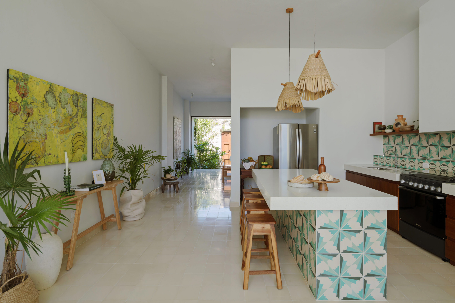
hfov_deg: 93.3
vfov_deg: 70.4
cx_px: 228
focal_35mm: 17
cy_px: 152
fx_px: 215
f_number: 7.1
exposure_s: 1/50
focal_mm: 17
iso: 200
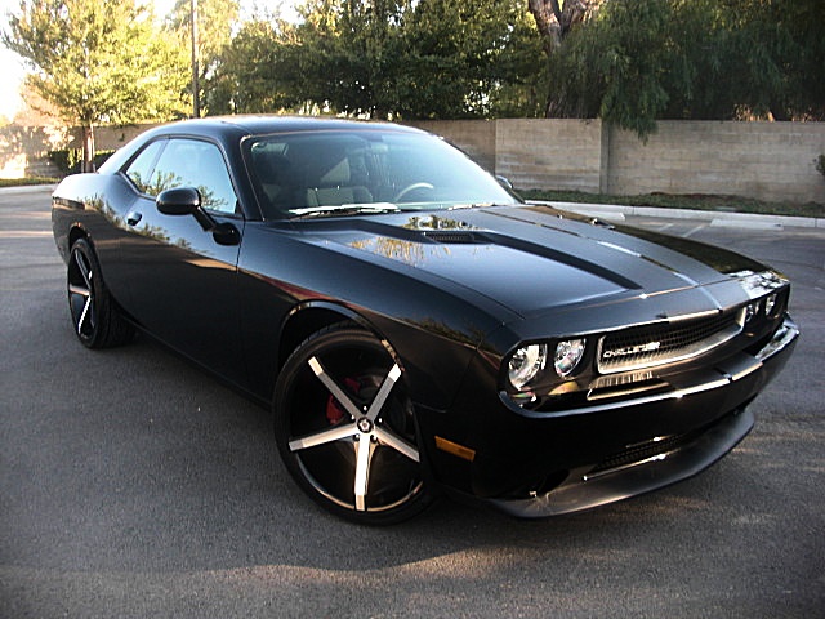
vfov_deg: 39.7
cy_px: 310
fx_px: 858
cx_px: 412
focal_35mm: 36
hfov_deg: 51.4
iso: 50
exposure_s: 1/80
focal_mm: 6.3
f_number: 2.8
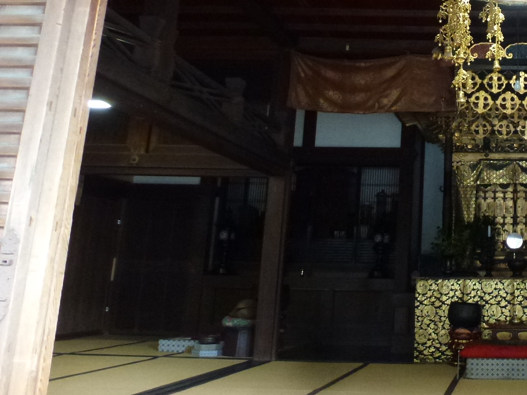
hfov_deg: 37.0
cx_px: 506
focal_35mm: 47
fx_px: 715
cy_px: 83
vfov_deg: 30.2
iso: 400
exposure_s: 1/25
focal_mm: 4.3
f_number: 3.3
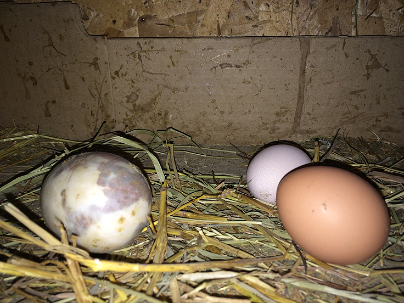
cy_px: 152
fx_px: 338
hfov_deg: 61.7
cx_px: 202
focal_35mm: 29
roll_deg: +1.9
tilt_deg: -21.2
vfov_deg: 48.2
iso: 32
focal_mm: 4.15
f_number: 2.2
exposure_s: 1/80
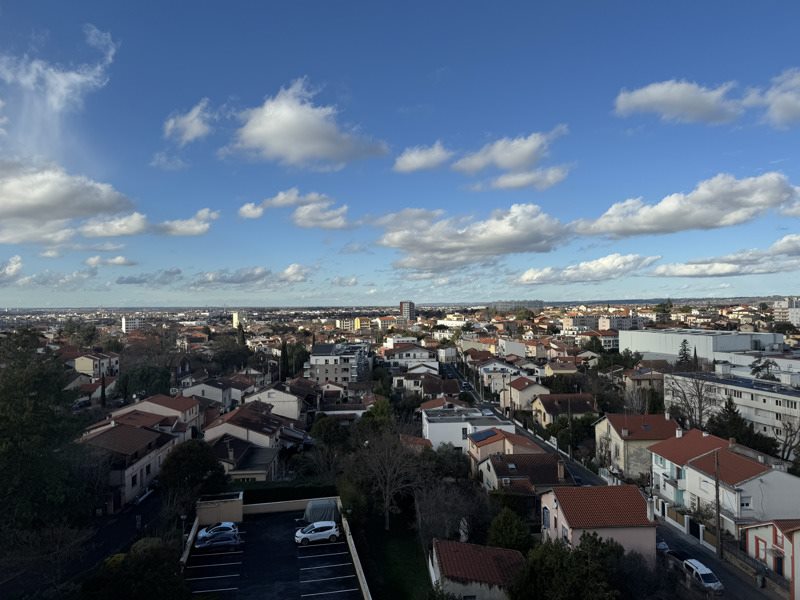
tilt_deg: -0.9
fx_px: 555
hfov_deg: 71.6
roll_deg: +1.2
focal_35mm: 24
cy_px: 300
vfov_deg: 56.8
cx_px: 400
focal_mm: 6.76
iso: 80
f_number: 1.78
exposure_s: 1/5348
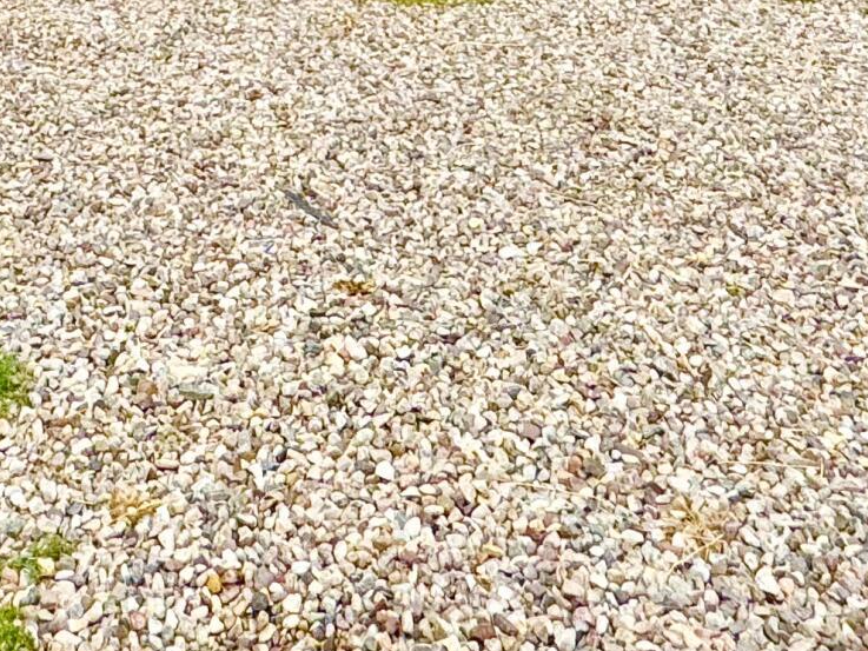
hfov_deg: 33.4
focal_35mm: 57
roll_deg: -0.4
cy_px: -598
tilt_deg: +7.8
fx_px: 1430
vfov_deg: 18.4
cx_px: 270
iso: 50
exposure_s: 1/2674
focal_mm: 2.22
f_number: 2.2
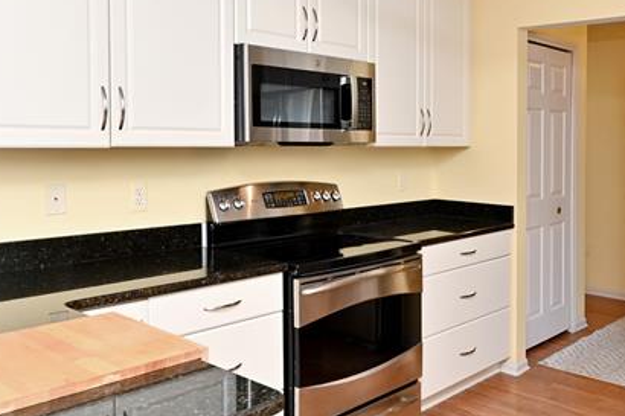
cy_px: 183
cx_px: 441
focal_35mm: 35
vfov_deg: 37.8
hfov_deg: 52.8
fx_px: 607
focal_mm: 14
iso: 800
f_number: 11
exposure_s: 1/60
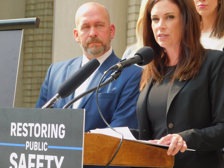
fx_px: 1307
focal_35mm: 202
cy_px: 84
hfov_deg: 9.8
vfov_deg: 7.4
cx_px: 112
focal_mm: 35.9
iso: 125
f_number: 5.4
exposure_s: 1/100
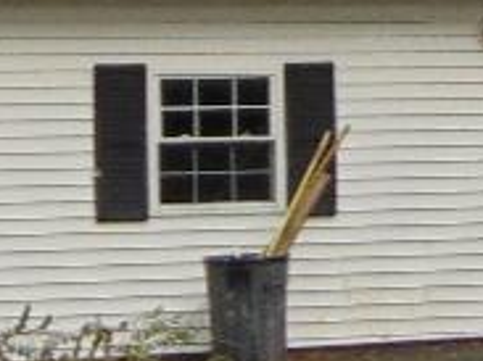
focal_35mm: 330
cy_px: -18
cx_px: 626
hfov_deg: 6.0
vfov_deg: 4.5
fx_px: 4602
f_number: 3.3
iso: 80
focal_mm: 7.6
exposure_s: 1/800
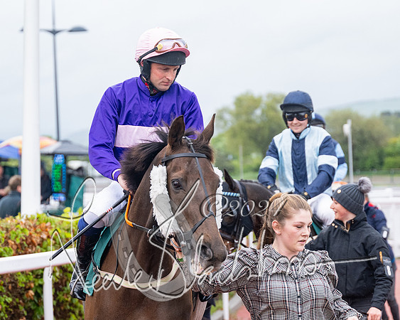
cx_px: 162
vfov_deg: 9.3
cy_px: 160
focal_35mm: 166
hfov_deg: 11.6
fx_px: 1960
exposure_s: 1/1600
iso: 800
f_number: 4
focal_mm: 98
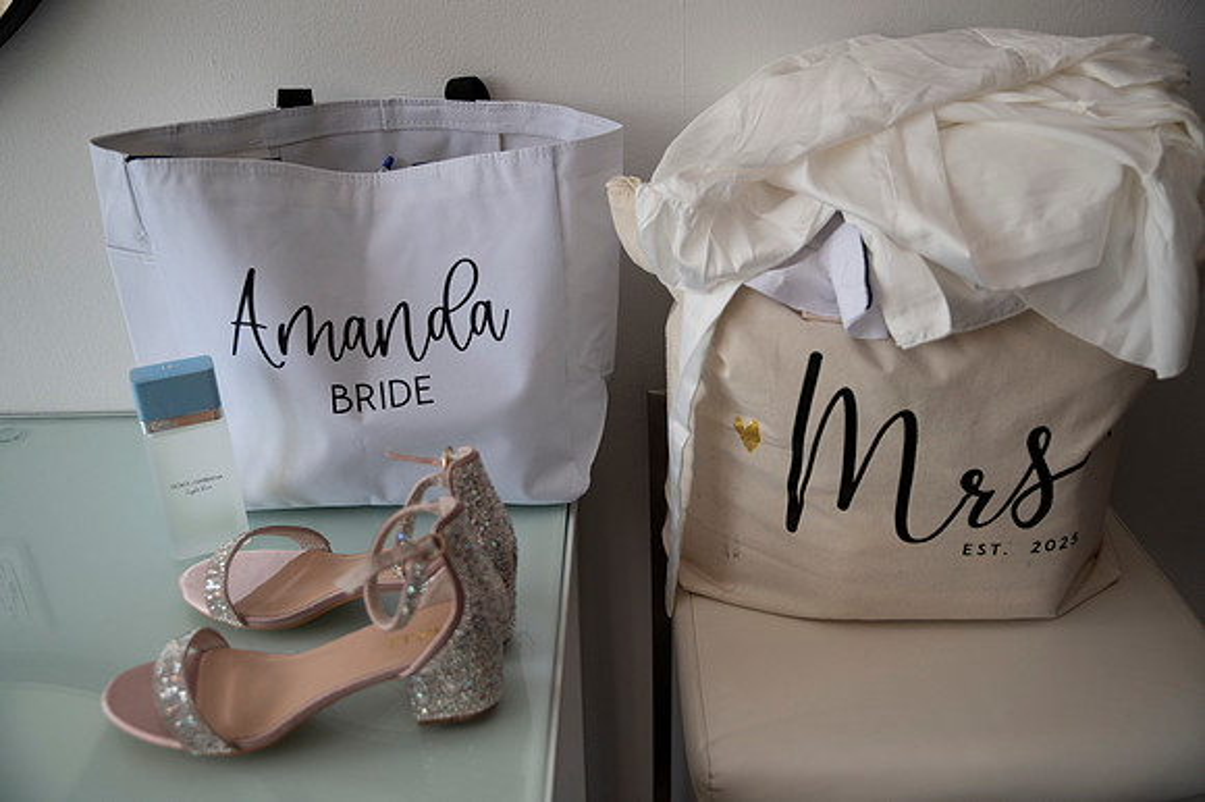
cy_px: 401
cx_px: 602
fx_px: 1204
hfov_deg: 53.2
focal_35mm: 36
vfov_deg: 36.8
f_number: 2.8
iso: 800
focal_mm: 36
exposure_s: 1/1250
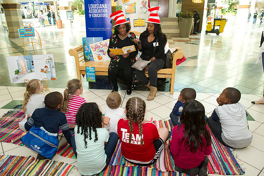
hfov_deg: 67.4
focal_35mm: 27
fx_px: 198
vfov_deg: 47.9
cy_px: 88
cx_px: 132
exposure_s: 1/250
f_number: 5.6
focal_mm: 27
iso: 1250
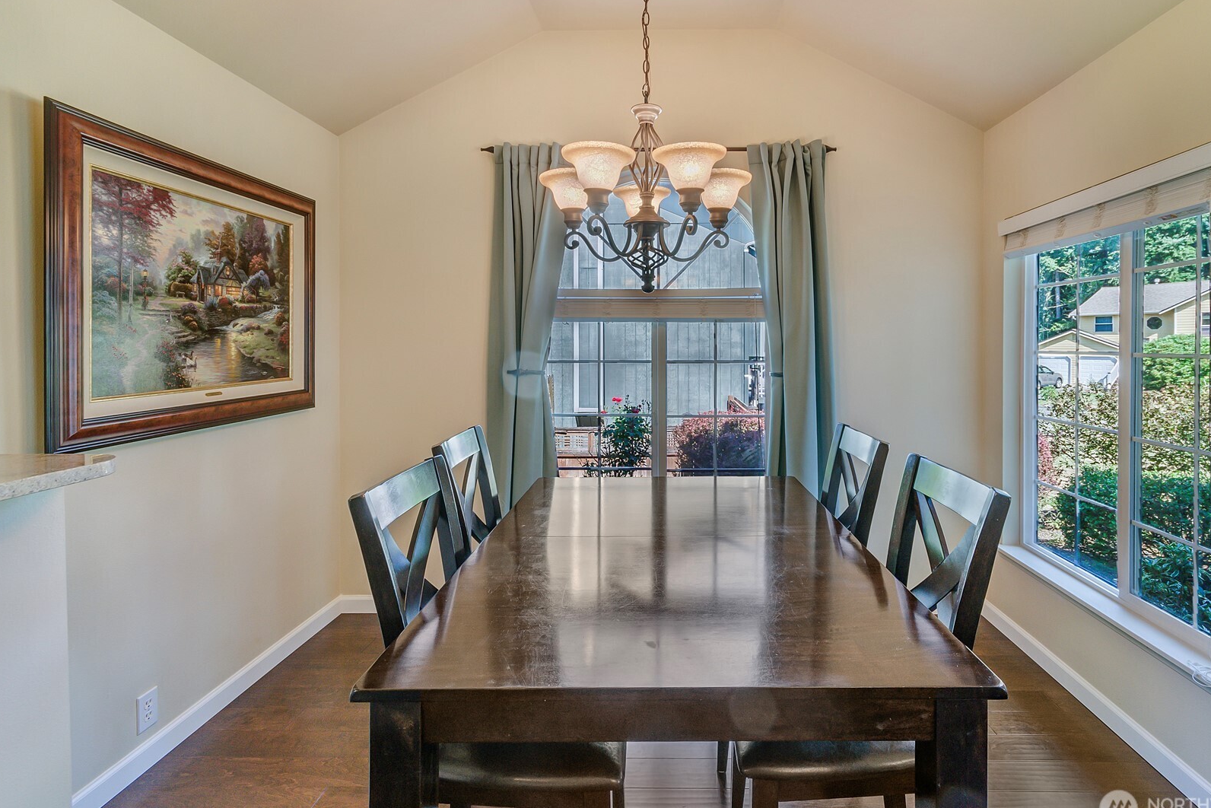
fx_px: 538
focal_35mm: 16
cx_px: 637
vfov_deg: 73.8
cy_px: 410
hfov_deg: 96.6
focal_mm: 10
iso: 160
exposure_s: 1/20
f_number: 7.1
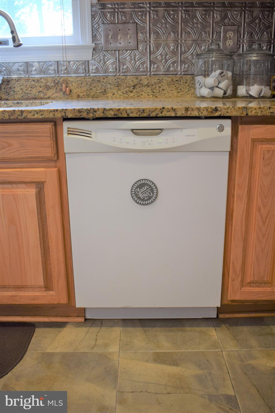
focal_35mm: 36
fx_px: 412
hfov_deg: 36.9
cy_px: 206
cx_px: 138
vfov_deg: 53.1
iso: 400
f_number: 4
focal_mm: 24
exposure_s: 1/60
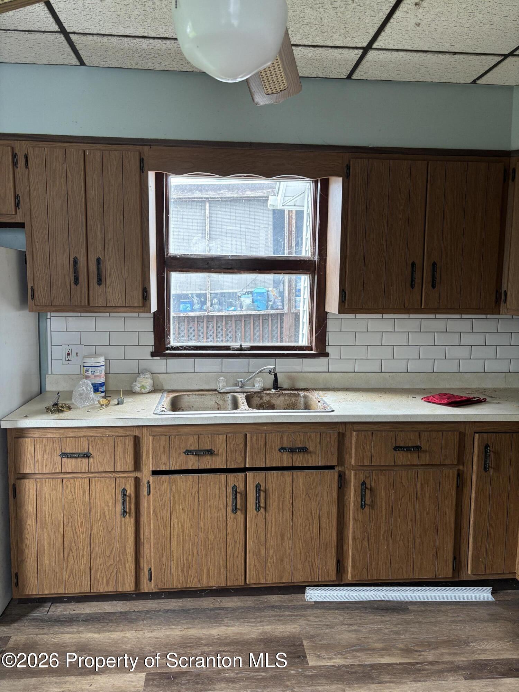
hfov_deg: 53.1
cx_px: 260
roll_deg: -1.2
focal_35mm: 26
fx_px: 520
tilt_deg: -6.8
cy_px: 346
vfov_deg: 67.3
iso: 125
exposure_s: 1/90
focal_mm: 5.96
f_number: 1.6
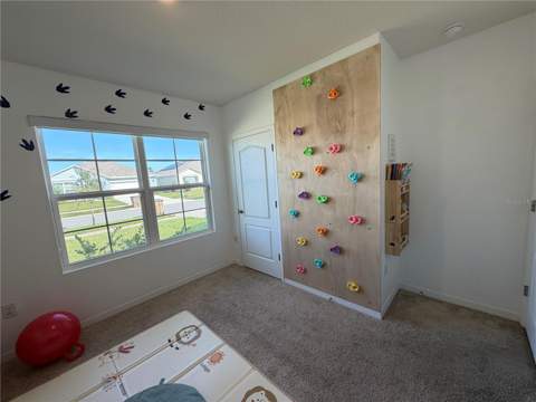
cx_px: 268
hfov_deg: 102.1
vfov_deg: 85.7
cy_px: 201
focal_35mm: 14
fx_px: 217
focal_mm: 2.22
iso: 80
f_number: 2.2
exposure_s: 1/120
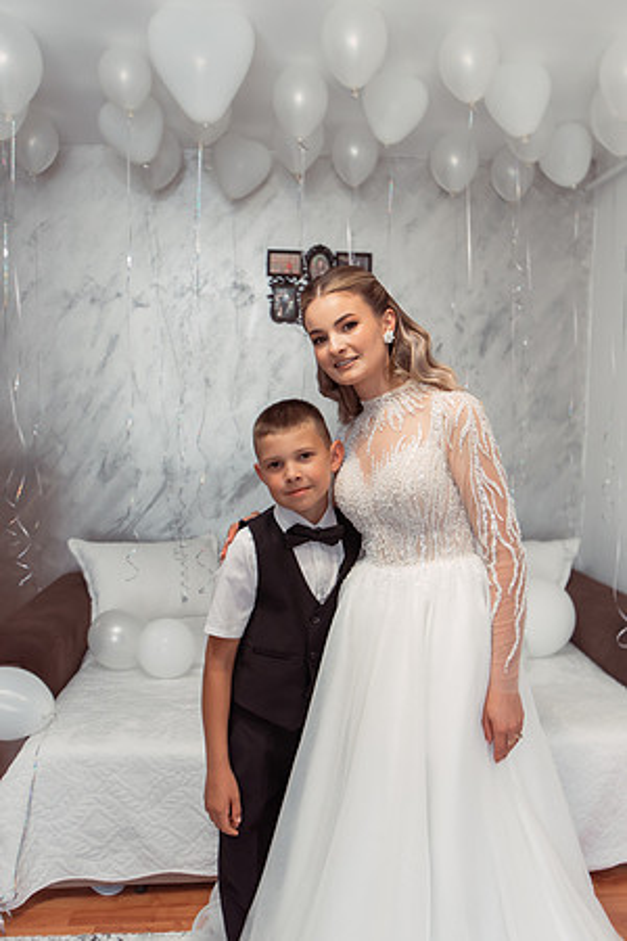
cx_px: 314
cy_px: 470
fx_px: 784
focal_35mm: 30
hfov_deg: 43.6
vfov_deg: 61.9
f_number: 2.8
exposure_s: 1/160
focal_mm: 30
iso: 400
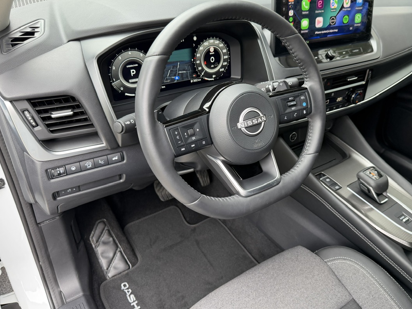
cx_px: 243
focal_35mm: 29
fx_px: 345
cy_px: 149
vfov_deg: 48.2
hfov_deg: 61.2
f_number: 1.78
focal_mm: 6.76
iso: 160
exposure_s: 1/141
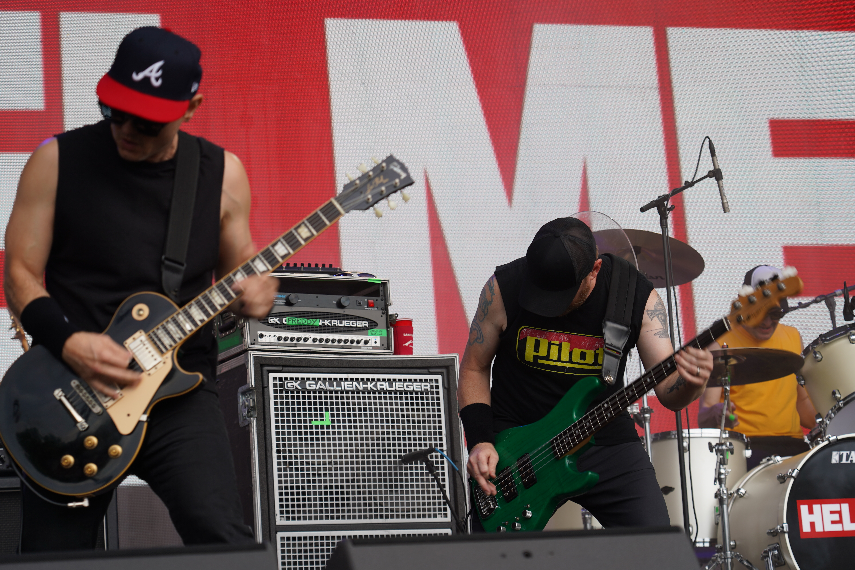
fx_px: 2351
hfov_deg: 20.6
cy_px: 285
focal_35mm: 99
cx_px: 428
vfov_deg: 13.8
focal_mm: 99
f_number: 5
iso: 100
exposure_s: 1/160
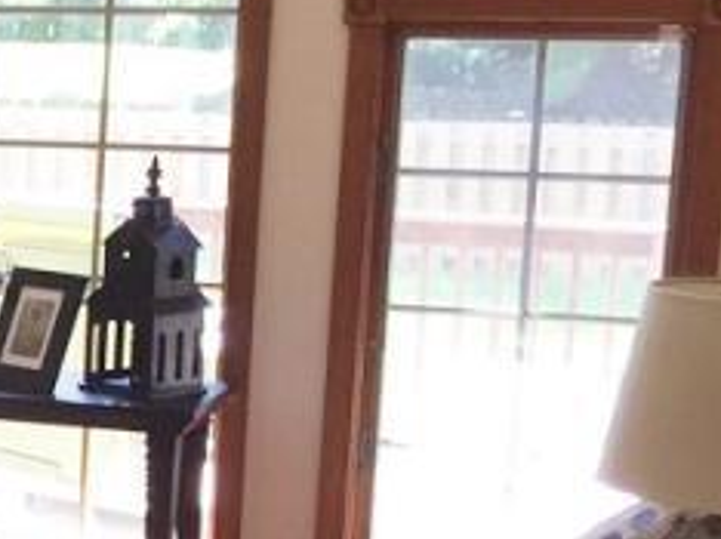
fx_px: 2643
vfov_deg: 11.6
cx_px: -610
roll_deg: -1.4
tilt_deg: -9.5
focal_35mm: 127
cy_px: 394
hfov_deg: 13.7
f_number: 2.2
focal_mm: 4.15
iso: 32
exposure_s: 1/40
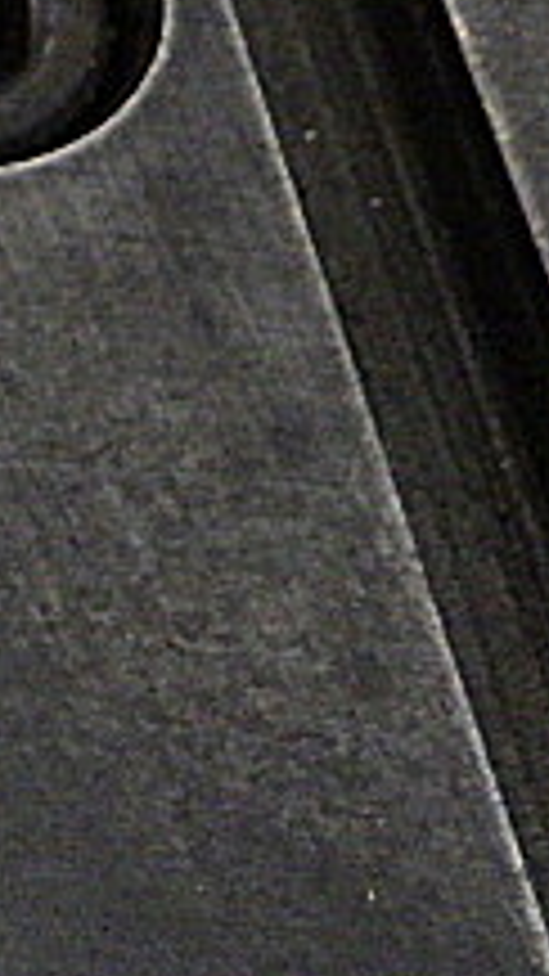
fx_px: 2822
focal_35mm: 109
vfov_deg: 19.6
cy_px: 612
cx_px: -616
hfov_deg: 10.1
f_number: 3.8
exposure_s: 1/50
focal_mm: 6.1
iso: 500
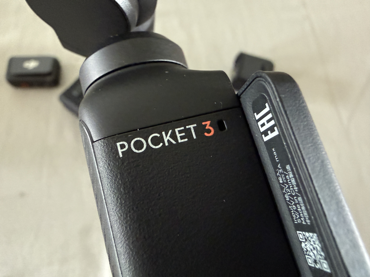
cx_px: 185
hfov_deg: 71.6
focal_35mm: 24
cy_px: 138
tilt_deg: -69.4
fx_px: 257
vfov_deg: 56.8
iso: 640
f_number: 2.2
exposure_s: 1/60
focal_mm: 2.22
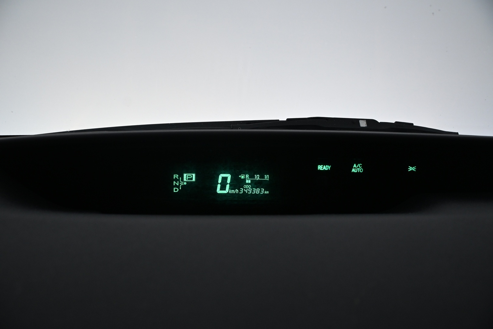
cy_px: 164
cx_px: 246
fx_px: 626
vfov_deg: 29.4
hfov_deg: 43.0
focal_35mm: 46
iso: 720
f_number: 8
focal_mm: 30.5
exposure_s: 1/30
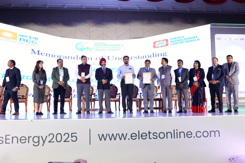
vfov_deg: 37.9
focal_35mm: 35
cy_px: 82
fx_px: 238
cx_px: 122
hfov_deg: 54.4
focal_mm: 35
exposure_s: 1/160
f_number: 4
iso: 1600
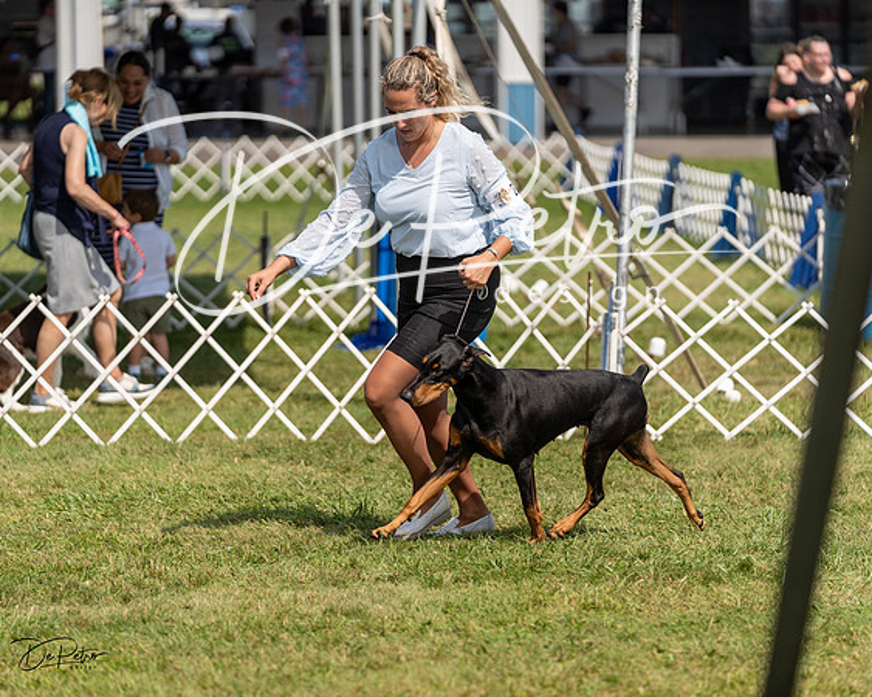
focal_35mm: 170
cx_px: 436
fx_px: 4387
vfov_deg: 9.1
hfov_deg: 11.4
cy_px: 348
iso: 200
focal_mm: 151
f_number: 2.8
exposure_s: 1/3200
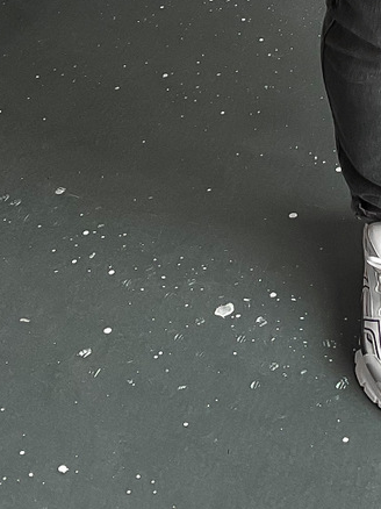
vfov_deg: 16.7
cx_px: 457
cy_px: -268
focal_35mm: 106
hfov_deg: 13.6
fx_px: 1557
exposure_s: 1/120
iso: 40
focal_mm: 3
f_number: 1.8
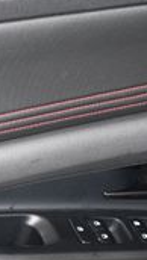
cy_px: 166
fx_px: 968
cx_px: -8
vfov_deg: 15.3
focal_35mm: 140
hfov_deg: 8.6
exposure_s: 1/160
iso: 100
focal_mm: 24
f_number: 3.8
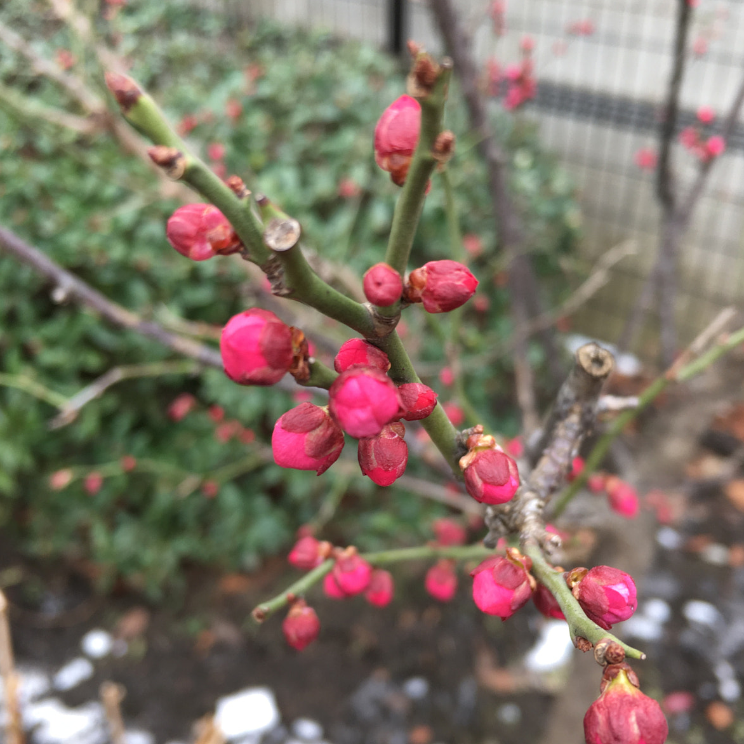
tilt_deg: -34.3
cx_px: 375
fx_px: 851
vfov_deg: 47.2
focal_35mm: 35
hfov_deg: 47.2
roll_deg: -0.4
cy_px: 392
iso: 25
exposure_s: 1/40
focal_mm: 4.15
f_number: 2.2
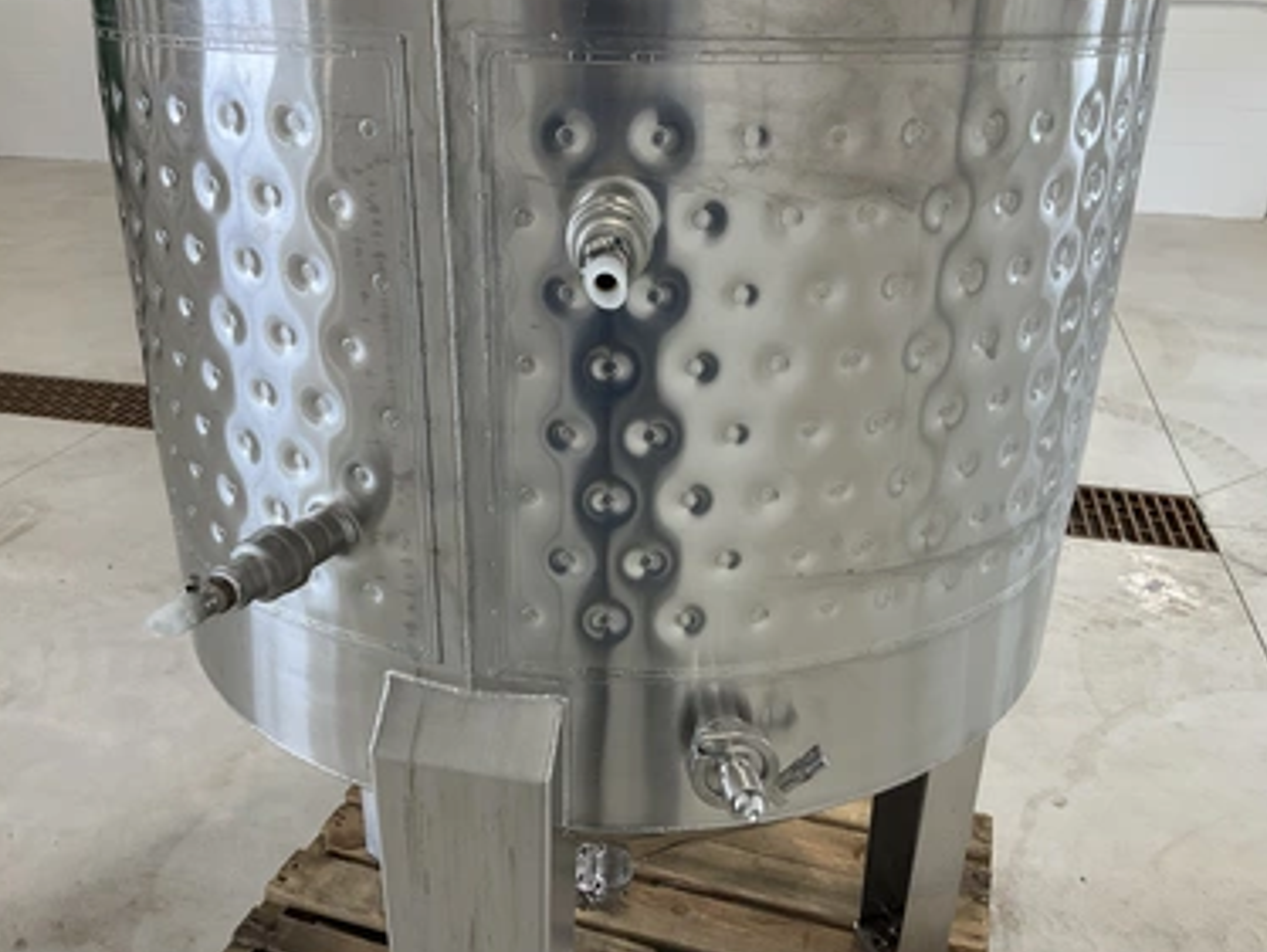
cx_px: 603
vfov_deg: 45.5
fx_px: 1135
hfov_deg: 58.3
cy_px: 481
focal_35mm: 31
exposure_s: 1/122
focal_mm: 3
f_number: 1.8
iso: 64
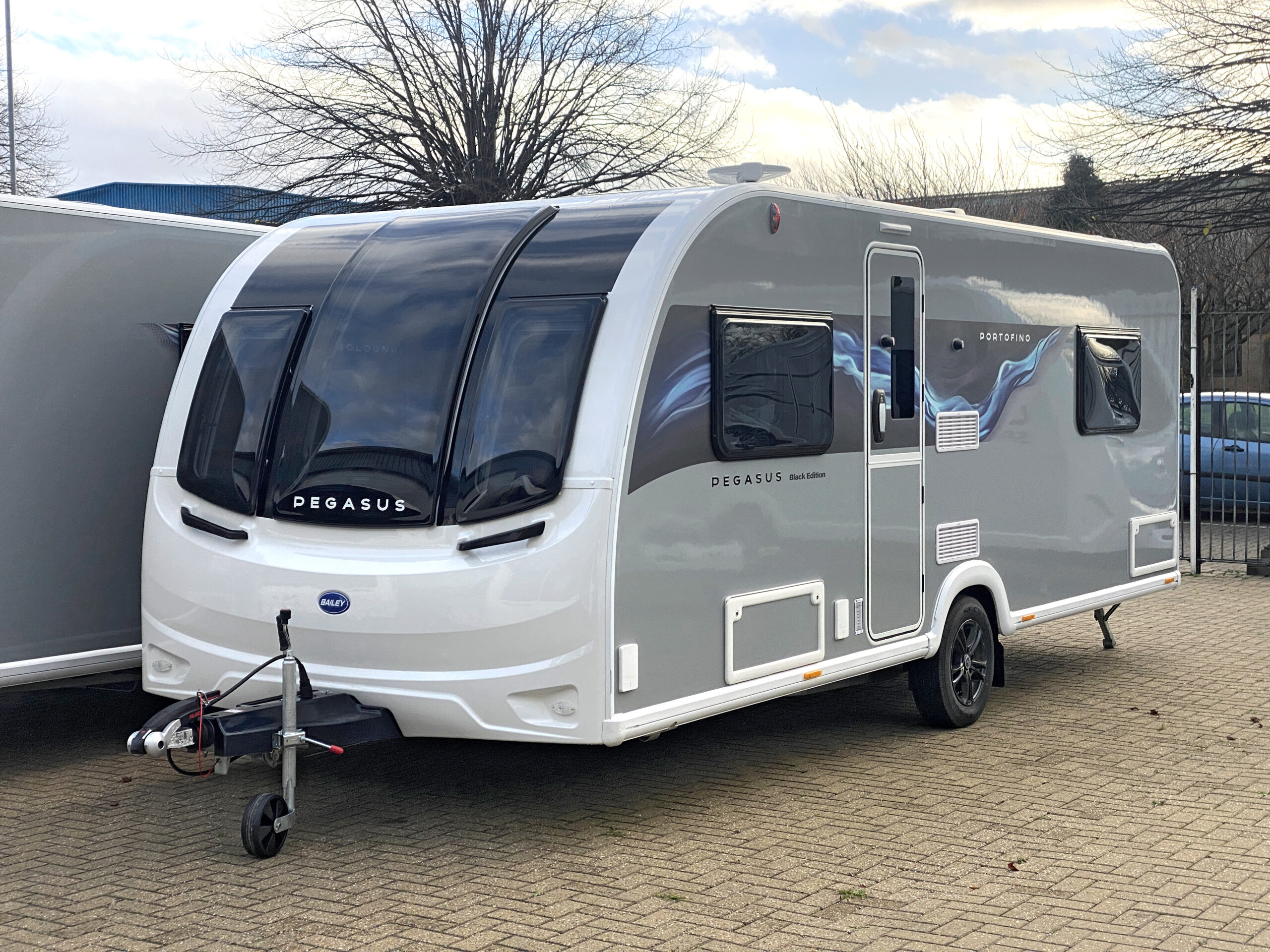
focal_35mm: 52
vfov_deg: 28.0
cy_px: 476
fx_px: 1908
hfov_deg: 36.8
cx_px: 635
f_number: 2
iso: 20
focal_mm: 6
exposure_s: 1/727
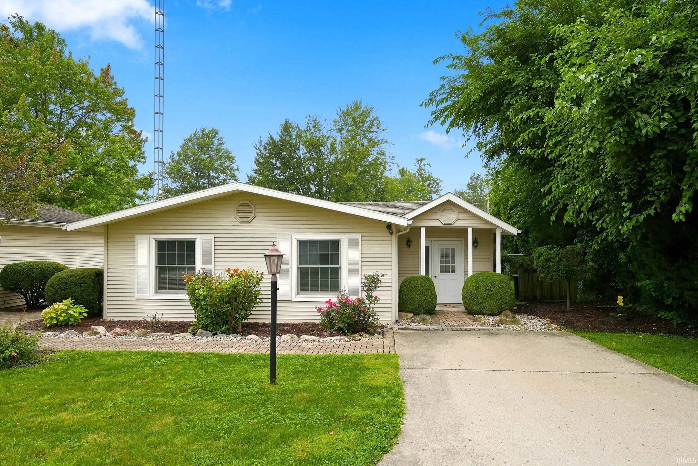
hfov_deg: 76.1
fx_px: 446
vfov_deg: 55.1
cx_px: 349
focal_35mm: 23
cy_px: 233
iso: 100
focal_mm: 15.5
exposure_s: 1/160
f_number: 4.5
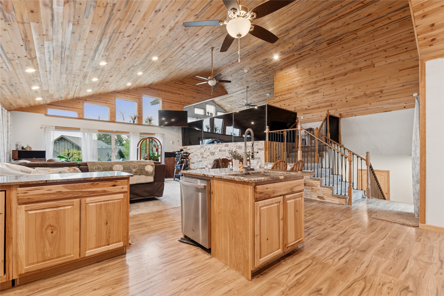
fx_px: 185
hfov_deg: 100.4
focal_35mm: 15
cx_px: 222
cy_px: 148
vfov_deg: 77.3
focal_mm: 10
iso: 100
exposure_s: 1/4
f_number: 6.3
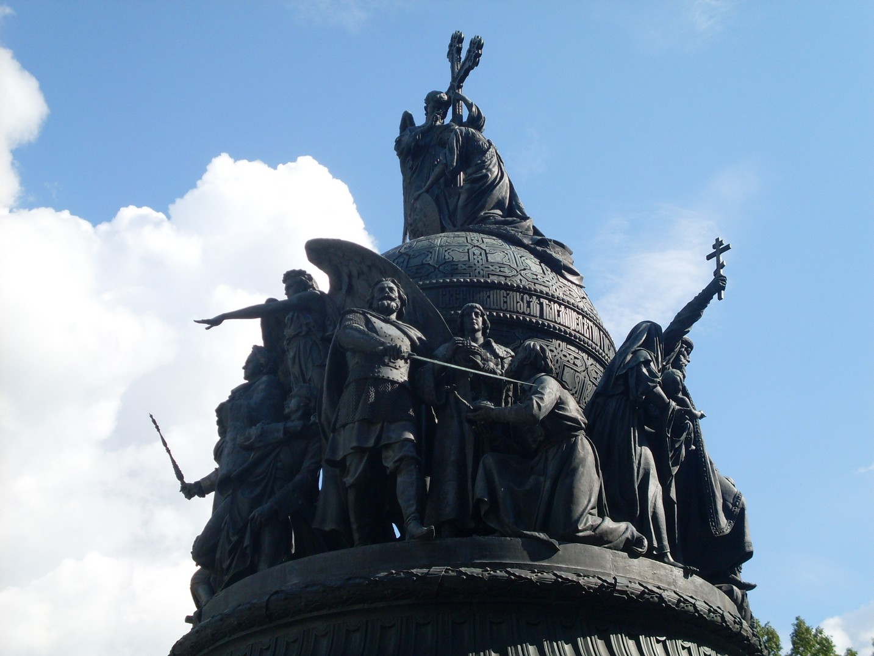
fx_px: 1515
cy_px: 328
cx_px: 437
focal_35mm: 60
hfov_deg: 32.2
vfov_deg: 24.4
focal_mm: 9.9
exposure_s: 1/750
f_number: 3.4
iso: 80
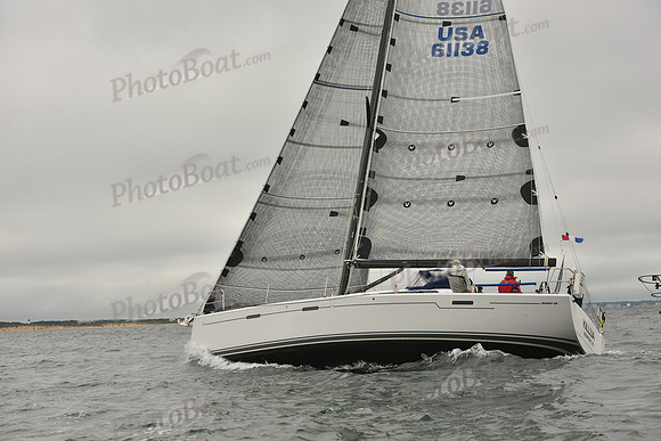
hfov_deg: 27.0
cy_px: 220
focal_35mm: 75
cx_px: 330
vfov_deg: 18.2
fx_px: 1377
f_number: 8
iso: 320
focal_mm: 75
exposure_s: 1/800
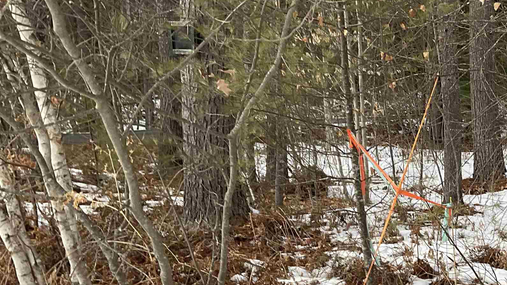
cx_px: 474
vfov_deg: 19.7
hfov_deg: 32.3
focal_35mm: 61
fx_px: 820
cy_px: 170
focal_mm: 3
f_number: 1.8
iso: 64
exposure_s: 1/120
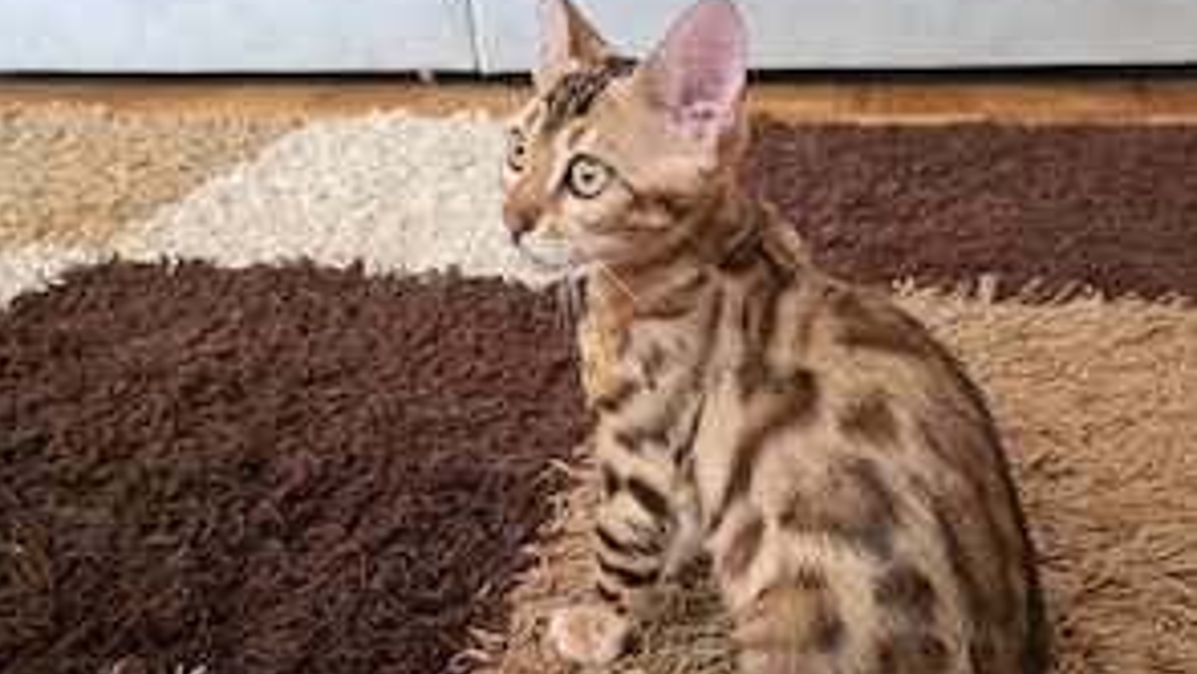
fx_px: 1079
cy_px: 491
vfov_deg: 34.1
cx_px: 592
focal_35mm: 34
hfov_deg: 58.0
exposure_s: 1/100
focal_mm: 6.3
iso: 1000
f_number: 1.7
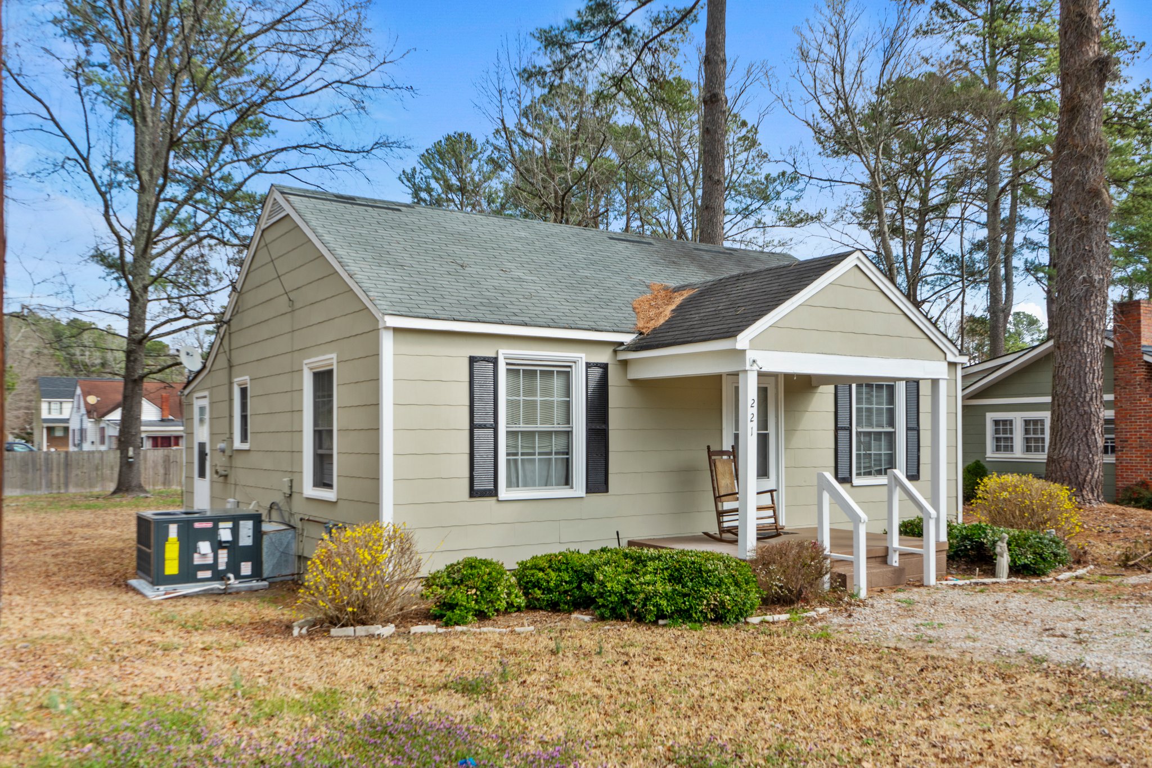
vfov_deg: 45.0
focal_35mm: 29
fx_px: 928
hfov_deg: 63.7
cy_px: 384
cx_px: 576
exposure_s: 1/200
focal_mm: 29
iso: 125
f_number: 8
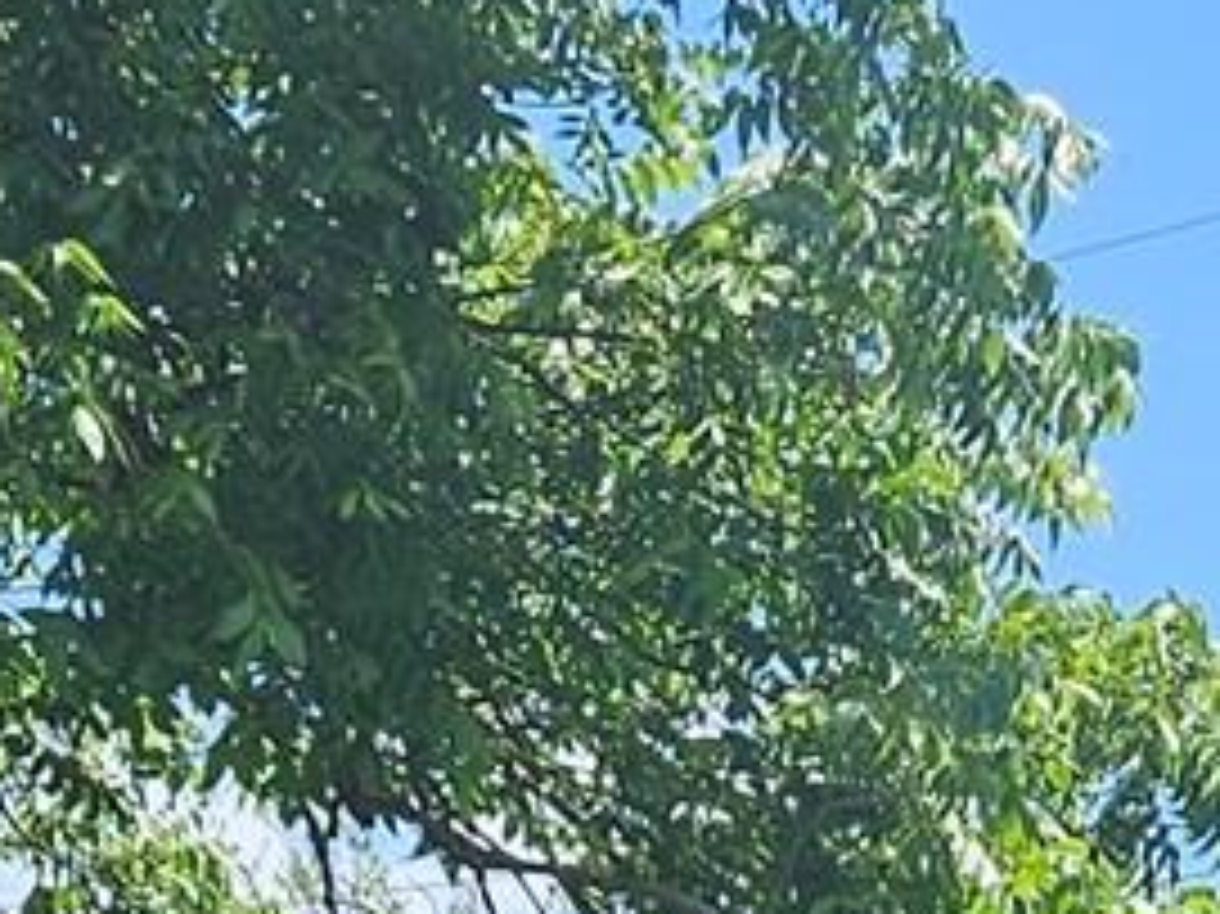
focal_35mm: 174
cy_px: 3071
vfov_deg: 7.2
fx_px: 6130
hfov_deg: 11.4
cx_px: 824
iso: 25
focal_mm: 5.4
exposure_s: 1/970
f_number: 1.8
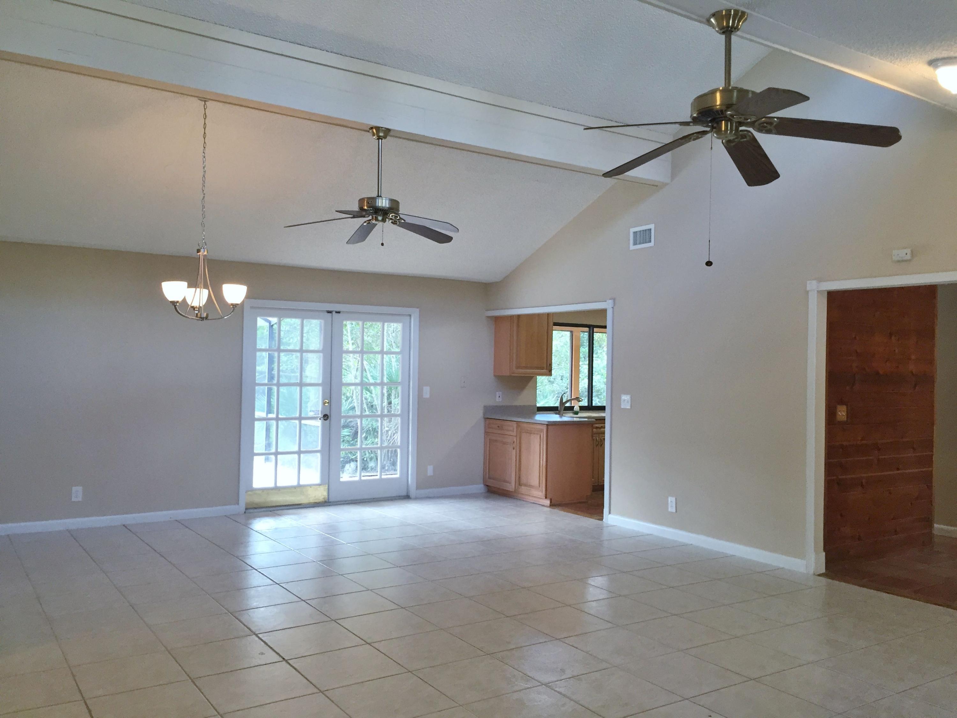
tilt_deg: +0.3
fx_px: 802
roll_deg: -1.2
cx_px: 478
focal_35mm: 29
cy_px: 359
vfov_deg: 48.2
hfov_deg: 61.7
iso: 50
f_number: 2.2
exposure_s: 1/30
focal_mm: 4.15
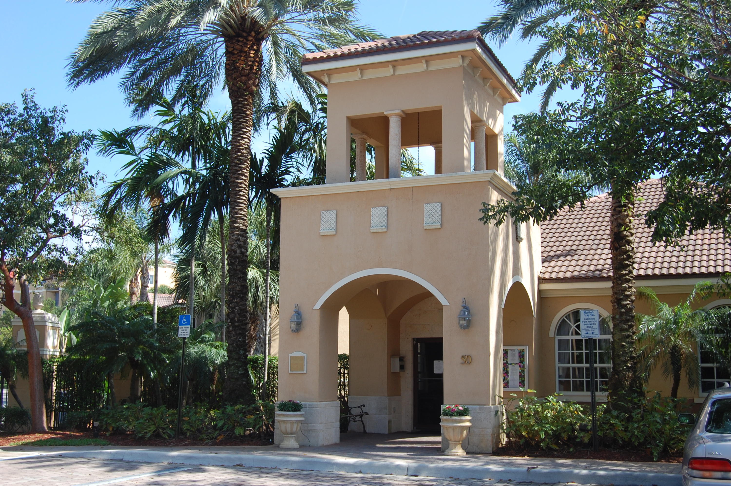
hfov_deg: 43.6
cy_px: 243
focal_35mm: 45
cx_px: 366
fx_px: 913
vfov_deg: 29.8
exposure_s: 1/250
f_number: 8
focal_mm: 30
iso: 200
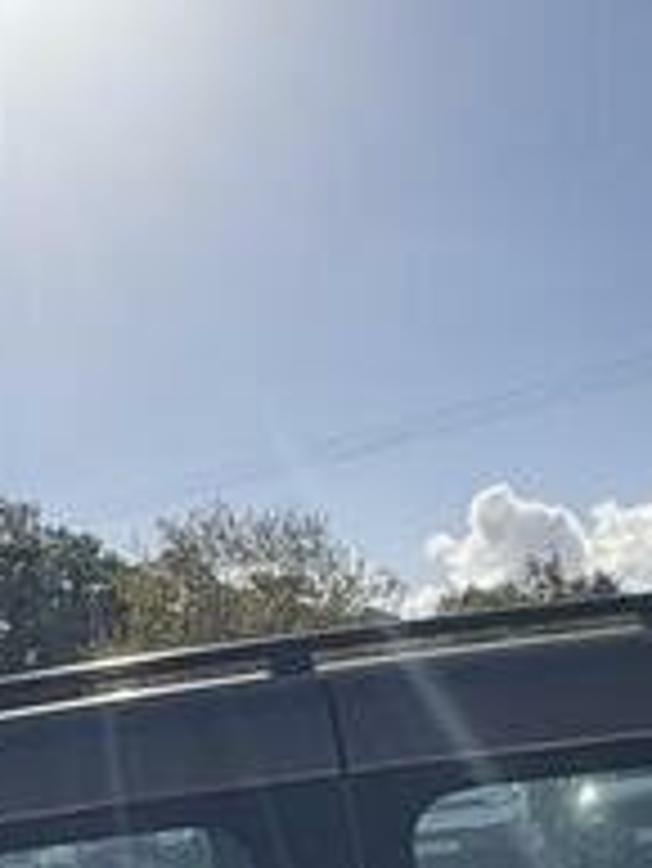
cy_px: 899
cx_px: 40
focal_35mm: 65
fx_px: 1631
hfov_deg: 22.0
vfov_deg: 27.8
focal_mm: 2.22
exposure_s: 1/2494
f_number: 2.2
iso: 50
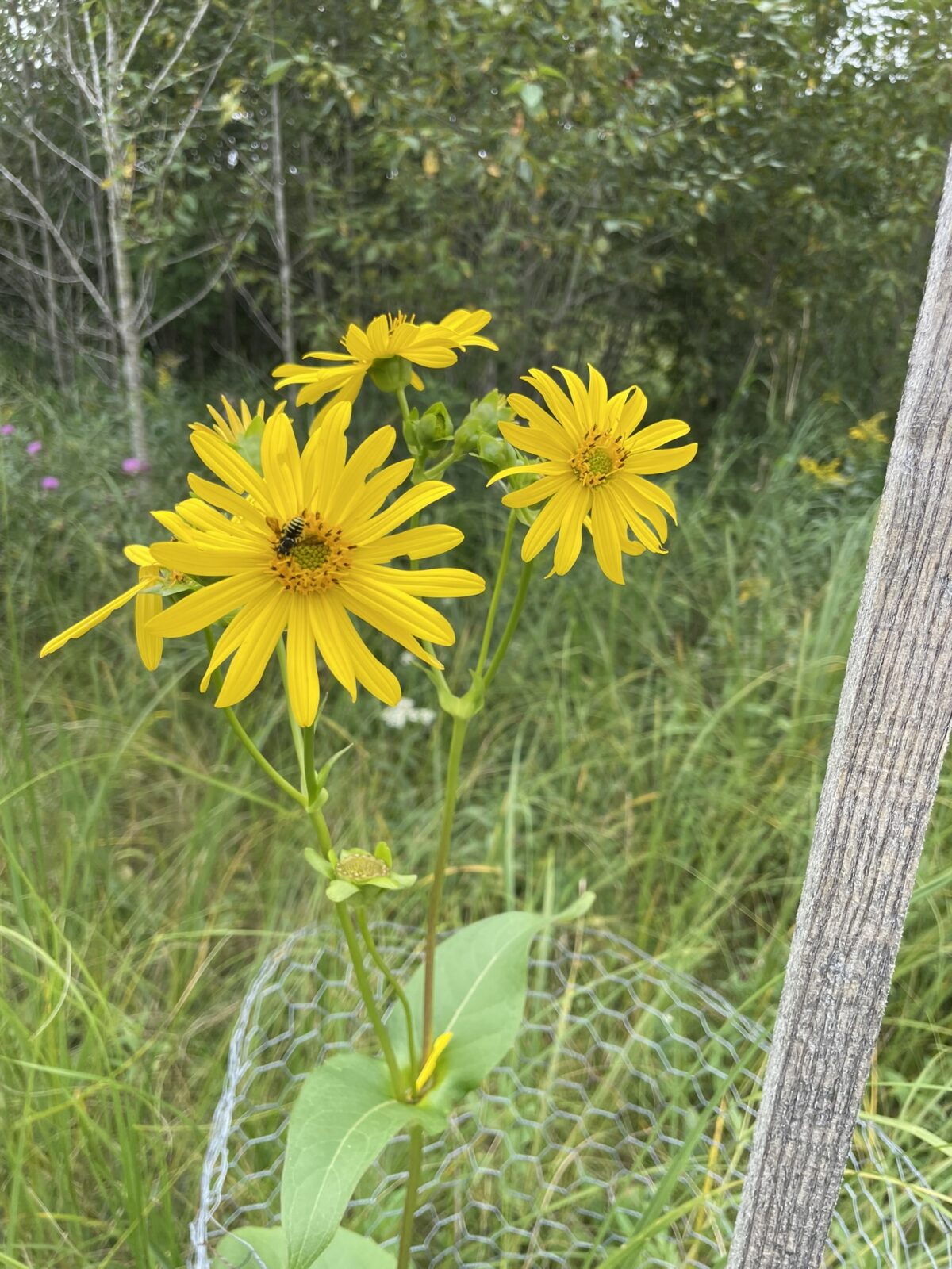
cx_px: 476
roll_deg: -1.9
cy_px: 634
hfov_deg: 53.1
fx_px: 953
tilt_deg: -20.7
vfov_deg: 67.3
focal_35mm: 26
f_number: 1.6
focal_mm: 4.2
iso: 32
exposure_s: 1/924
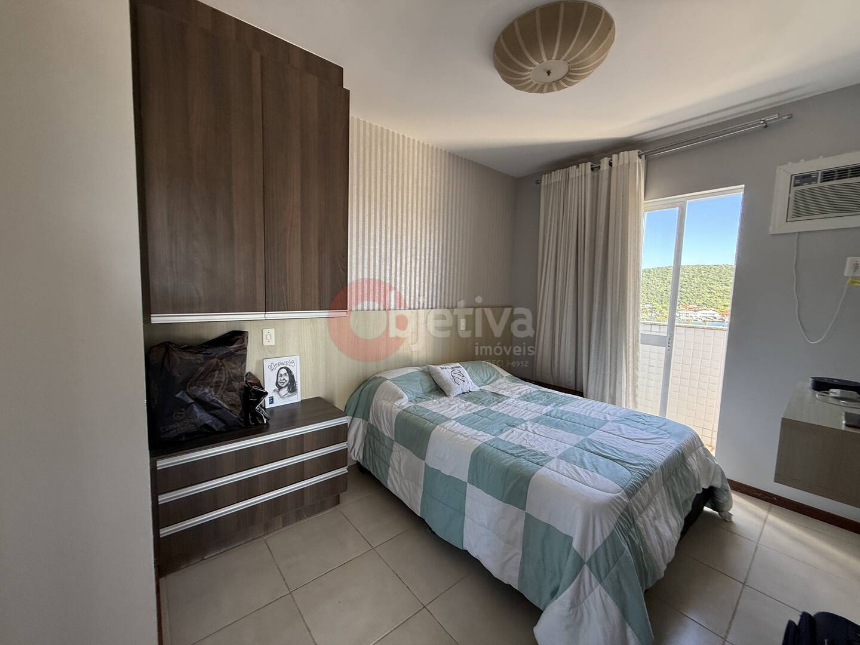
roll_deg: -0.6
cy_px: 322
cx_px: 430
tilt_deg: -4.8
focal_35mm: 14
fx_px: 348
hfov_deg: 102.1
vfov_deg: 85.7
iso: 160
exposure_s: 1/99
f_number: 2.2
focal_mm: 2.22
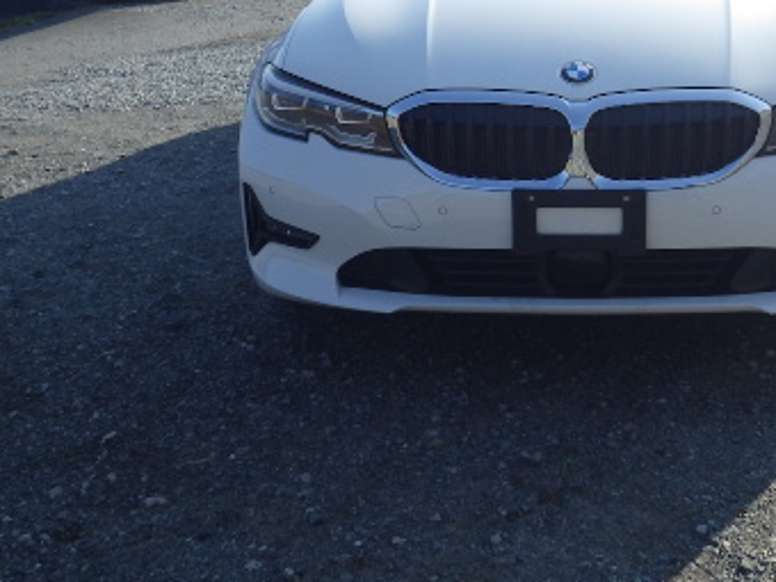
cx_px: 566
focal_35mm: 47
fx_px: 1054
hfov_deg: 39.5
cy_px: 75
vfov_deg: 29.8
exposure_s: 1/1250
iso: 125
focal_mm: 4.5
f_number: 2.8
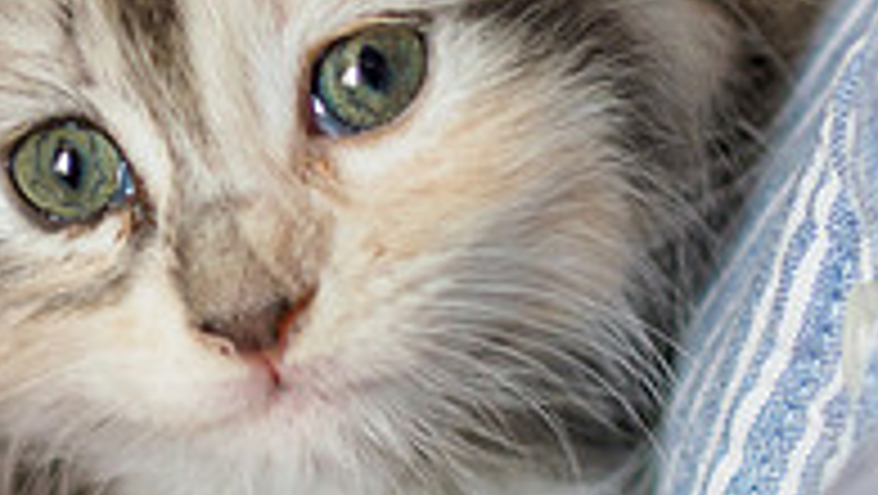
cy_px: 347
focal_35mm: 200
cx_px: 316
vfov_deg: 6.1
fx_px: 4659
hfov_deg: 10.8
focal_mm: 25
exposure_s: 1/200
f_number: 2
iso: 640
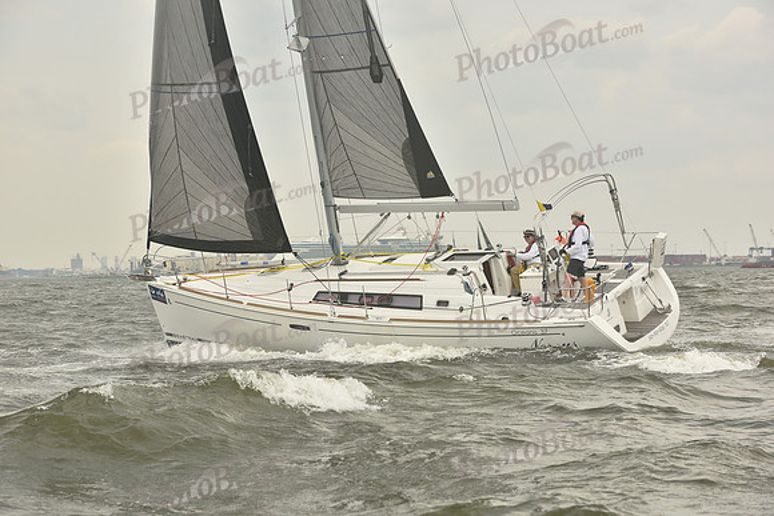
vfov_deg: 13.4
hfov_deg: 20.0
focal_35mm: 102
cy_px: 258
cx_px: 387
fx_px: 2193
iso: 250
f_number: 7.1
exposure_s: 1/800
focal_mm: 102
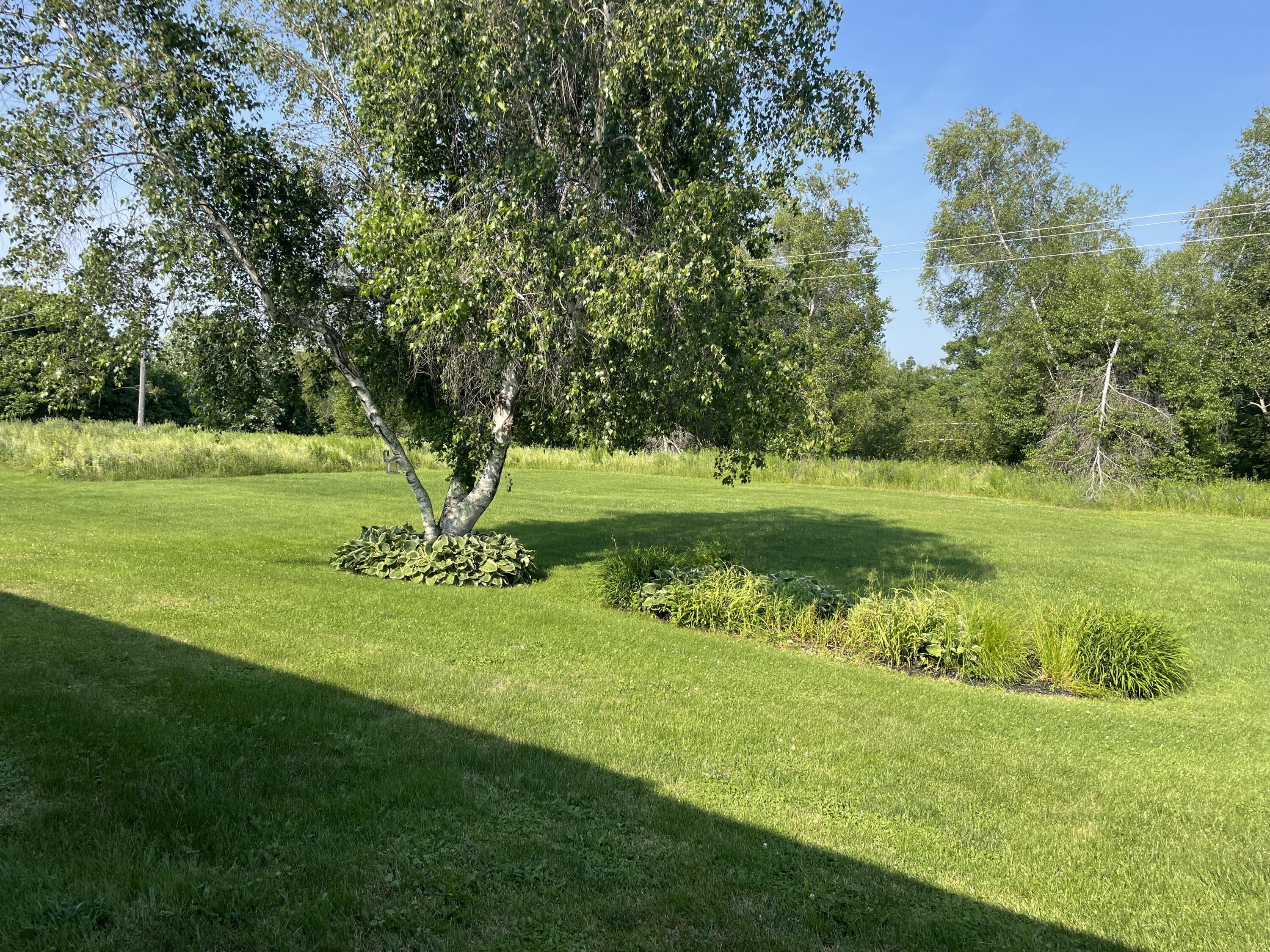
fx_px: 954
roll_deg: -0.9
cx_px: 635
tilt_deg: -4.1
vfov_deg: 53.1
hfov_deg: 67.3
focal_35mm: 26
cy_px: 476
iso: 32
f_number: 1.6
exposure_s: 1/1531
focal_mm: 4.2
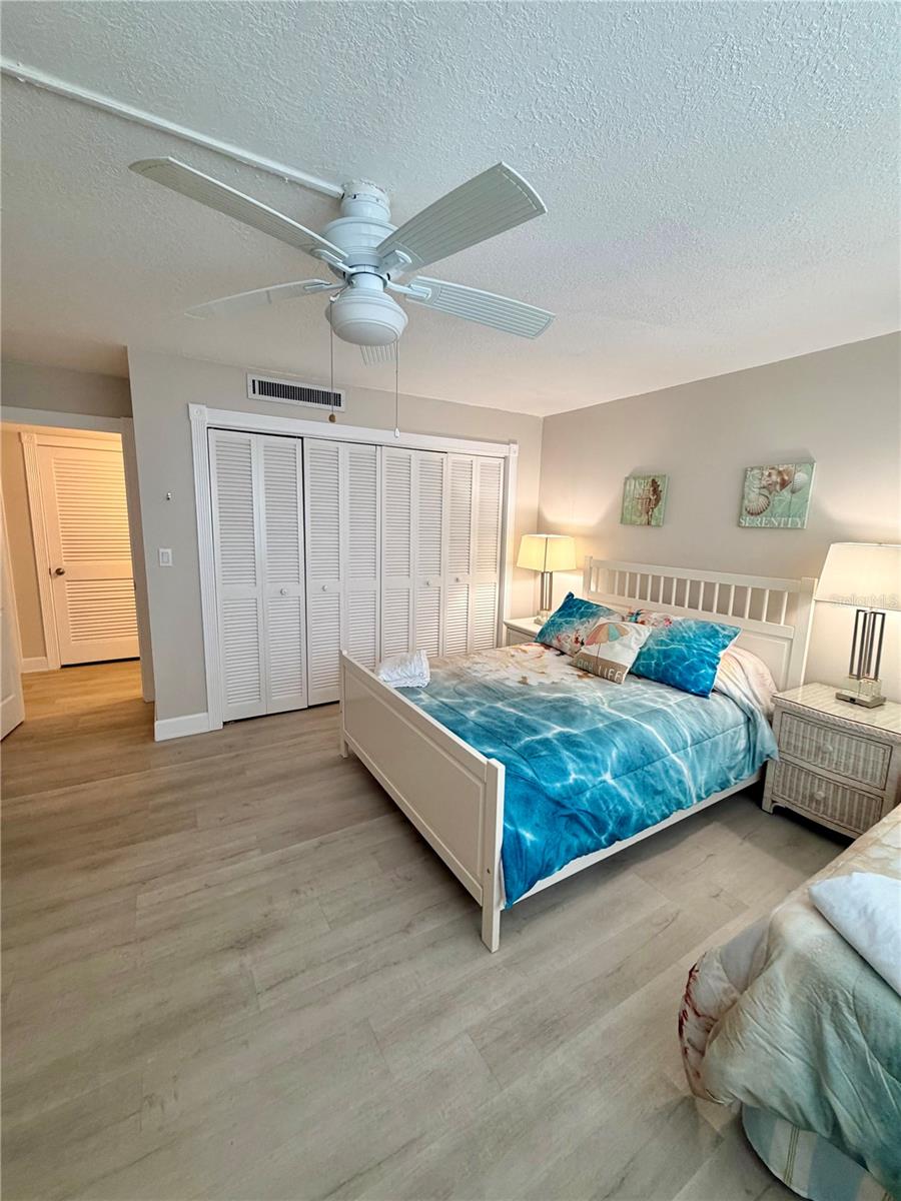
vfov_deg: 102.1
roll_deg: -1.1
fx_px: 486
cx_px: 450
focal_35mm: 14
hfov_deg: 85.7
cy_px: 600
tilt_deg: -8.1
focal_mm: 2.22
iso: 200
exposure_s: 1/60
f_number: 2.2
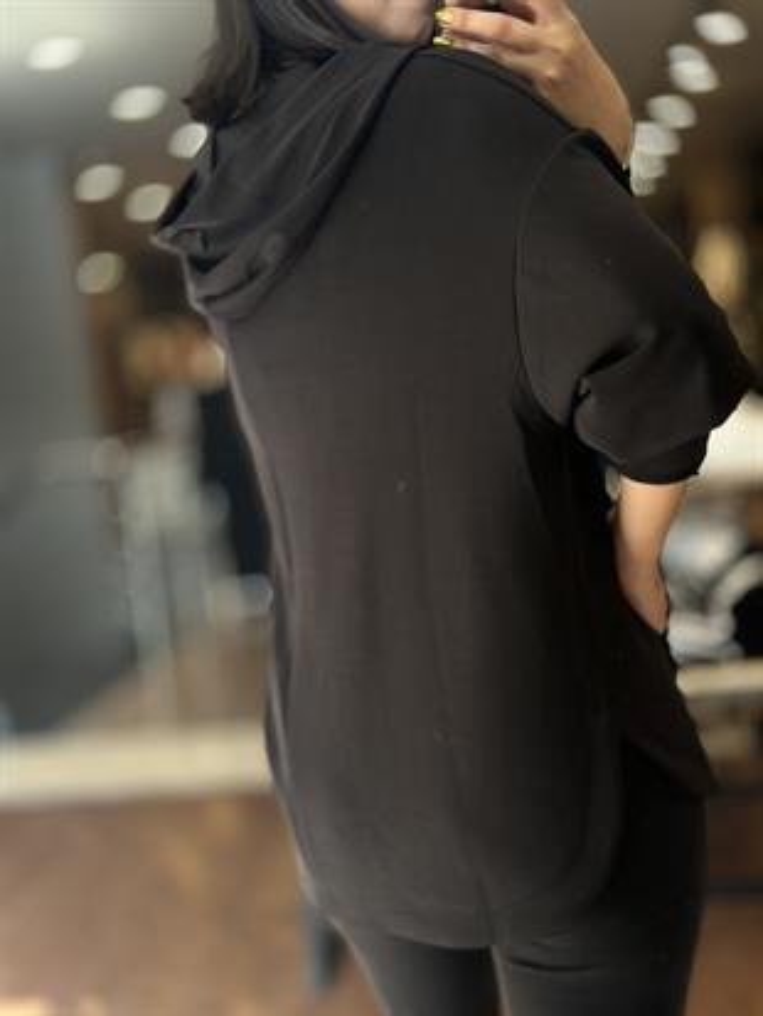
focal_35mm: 48
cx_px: 382
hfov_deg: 30.3
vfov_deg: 39.6
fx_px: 1410
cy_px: 508
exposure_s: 1/196
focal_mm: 6.86
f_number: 1.78
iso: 80
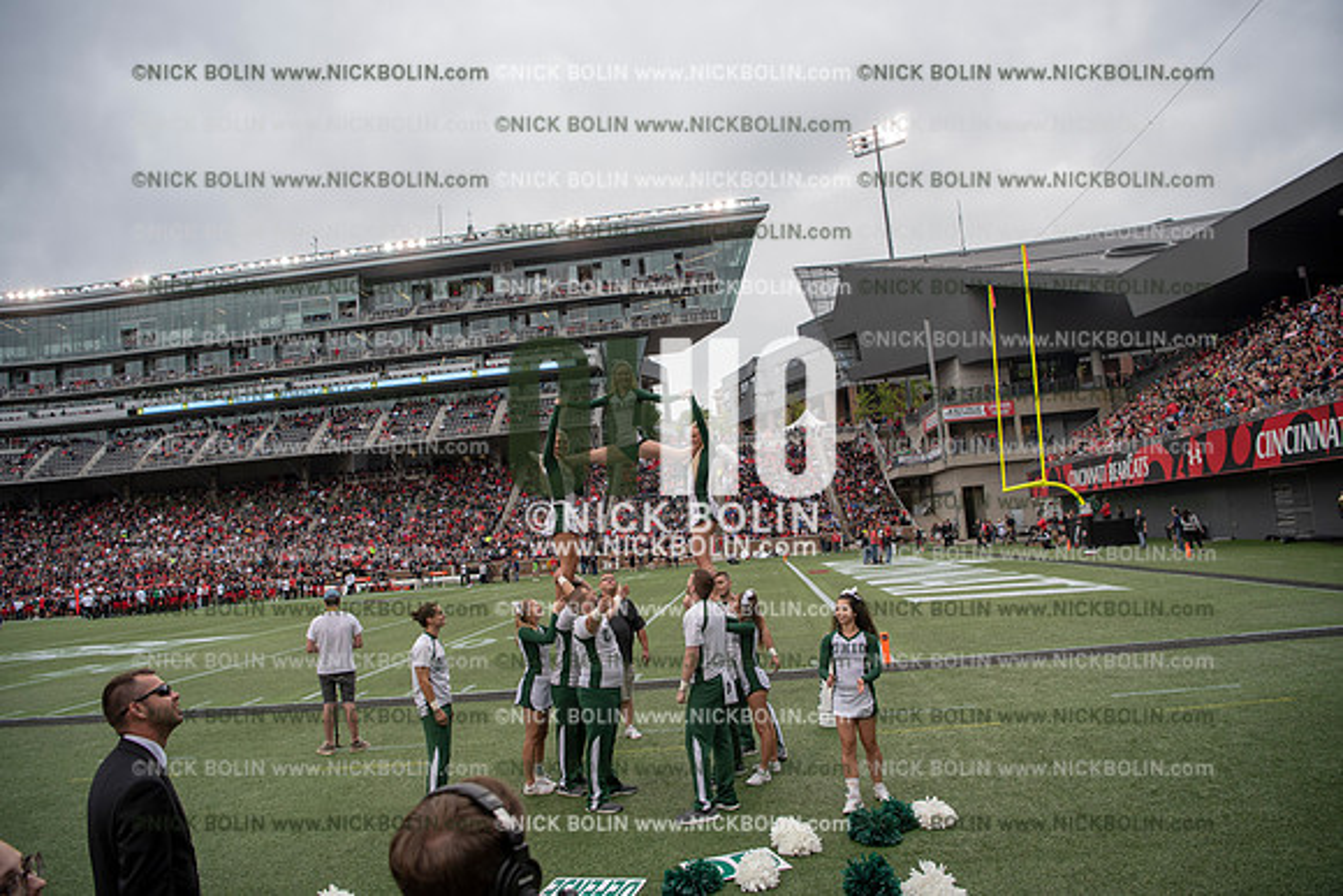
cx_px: 672
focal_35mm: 24
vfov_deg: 53.2
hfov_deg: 73.7
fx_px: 896
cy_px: 448
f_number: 3.5
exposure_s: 1/1000
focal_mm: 24
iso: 250
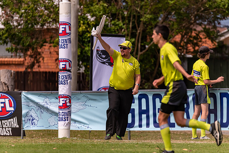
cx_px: 109
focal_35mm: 596
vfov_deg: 2.3
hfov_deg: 3.5
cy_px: 72
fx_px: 3793
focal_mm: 550
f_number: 6.3
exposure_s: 1/3200
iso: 800
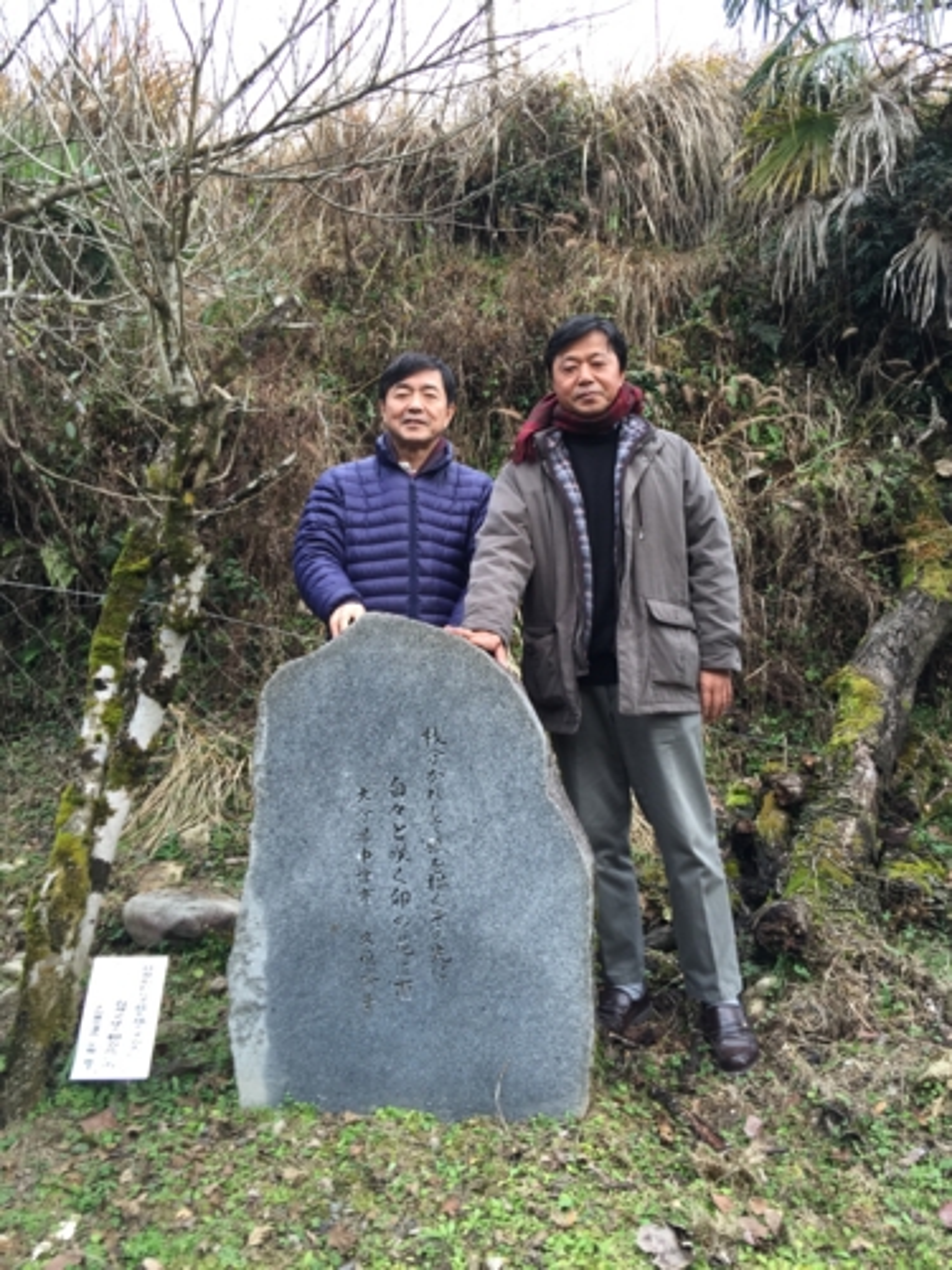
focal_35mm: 29
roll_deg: +0.3
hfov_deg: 48.2
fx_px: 1063
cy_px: 635
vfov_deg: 61.7
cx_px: 476
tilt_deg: +2.3
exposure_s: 1/120
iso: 32
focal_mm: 4.15
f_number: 2.2
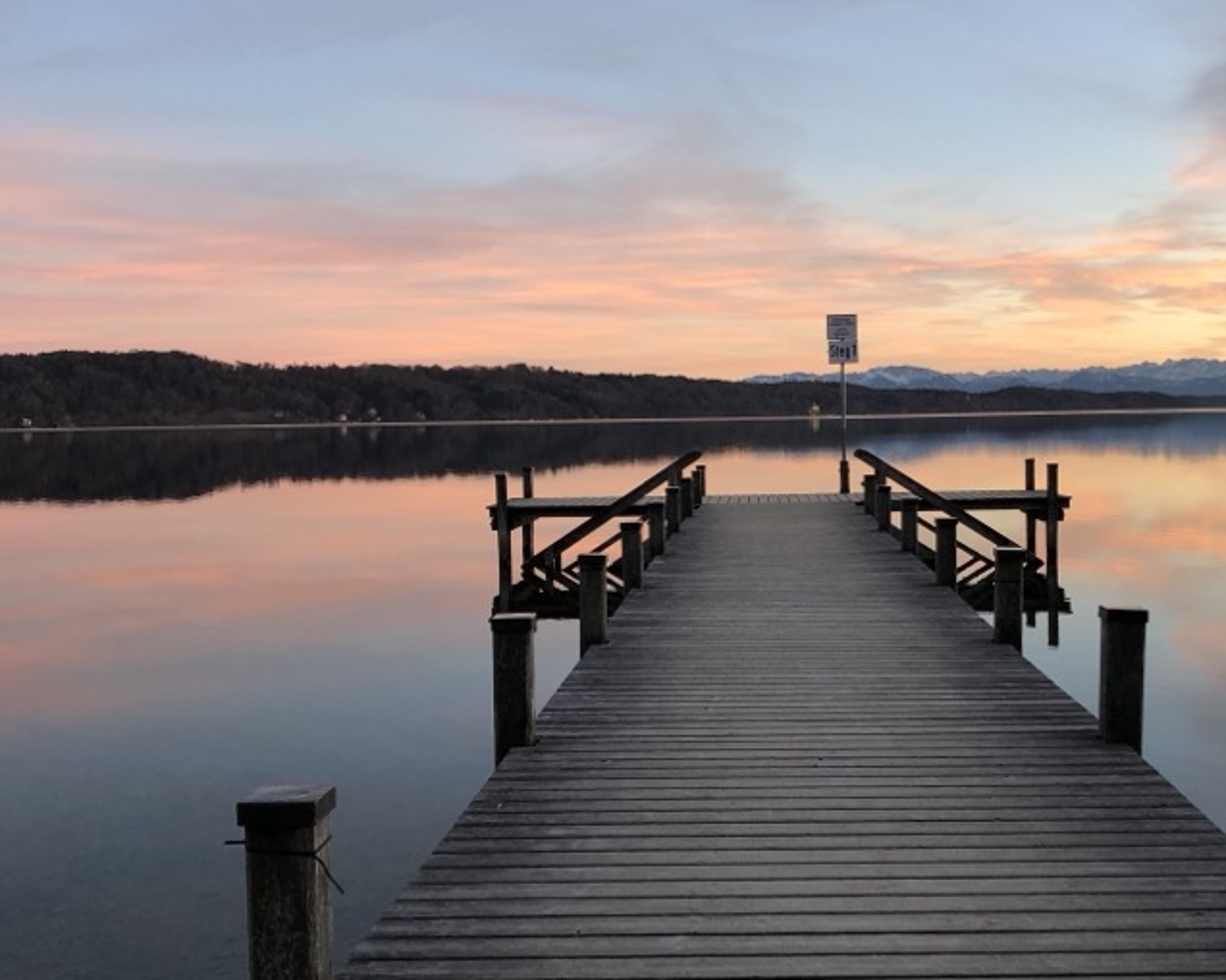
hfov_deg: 42.6
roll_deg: +2.1
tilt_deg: -2.9
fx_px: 1559
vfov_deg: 34.8
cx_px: 763
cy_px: 538
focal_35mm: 43
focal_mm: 3.99
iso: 20
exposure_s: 1/40
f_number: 1.8
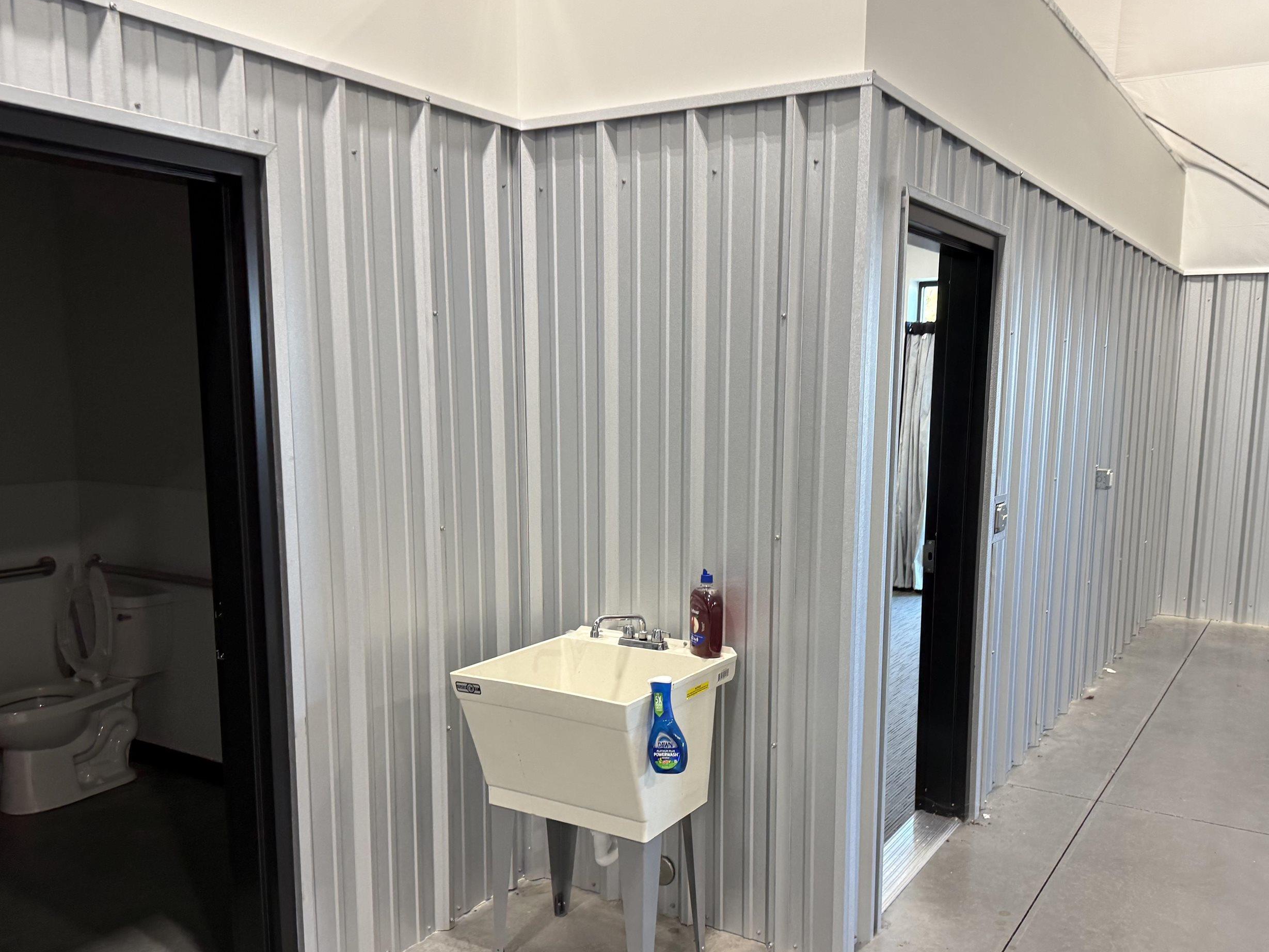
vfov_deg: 46.5
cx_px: 677
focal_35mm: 30
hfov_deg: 59.9
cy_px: 574
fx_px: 1100
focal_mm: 6.76
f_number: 1.78
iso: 200
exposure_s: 1/120
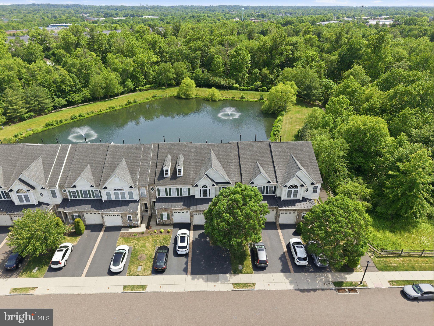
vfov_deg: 56.8
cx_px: 217
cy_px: 163
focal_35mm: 24
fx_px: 301
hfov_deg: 71.6
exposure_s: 1/2500
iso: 150
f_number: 1.8
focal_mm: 8.7
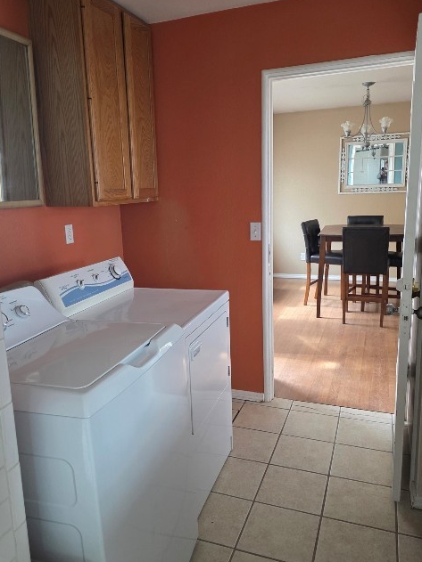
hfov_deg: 49.7
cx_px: 196
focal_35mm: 28
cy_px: 281
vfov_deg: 63.5
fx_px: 455
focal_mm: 6.3
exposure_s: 1/120
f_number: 1.7
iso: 400
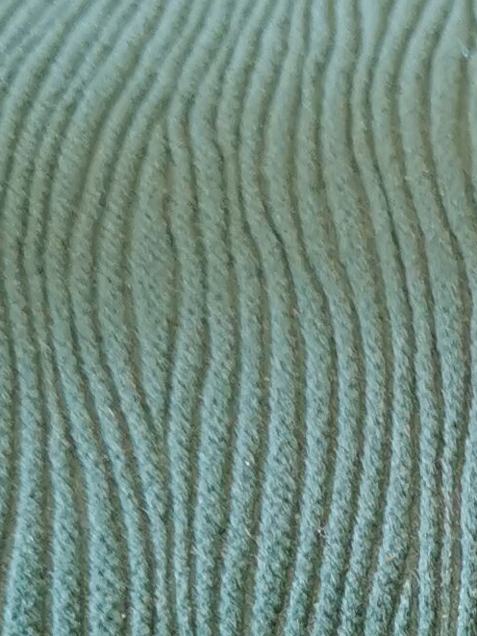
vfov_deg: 12.5
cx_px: 642
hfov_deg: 9.8
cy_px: 1017
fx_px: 2737
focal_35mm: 149
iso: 125
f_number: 1.8
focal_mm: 5.58
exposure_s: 1/50
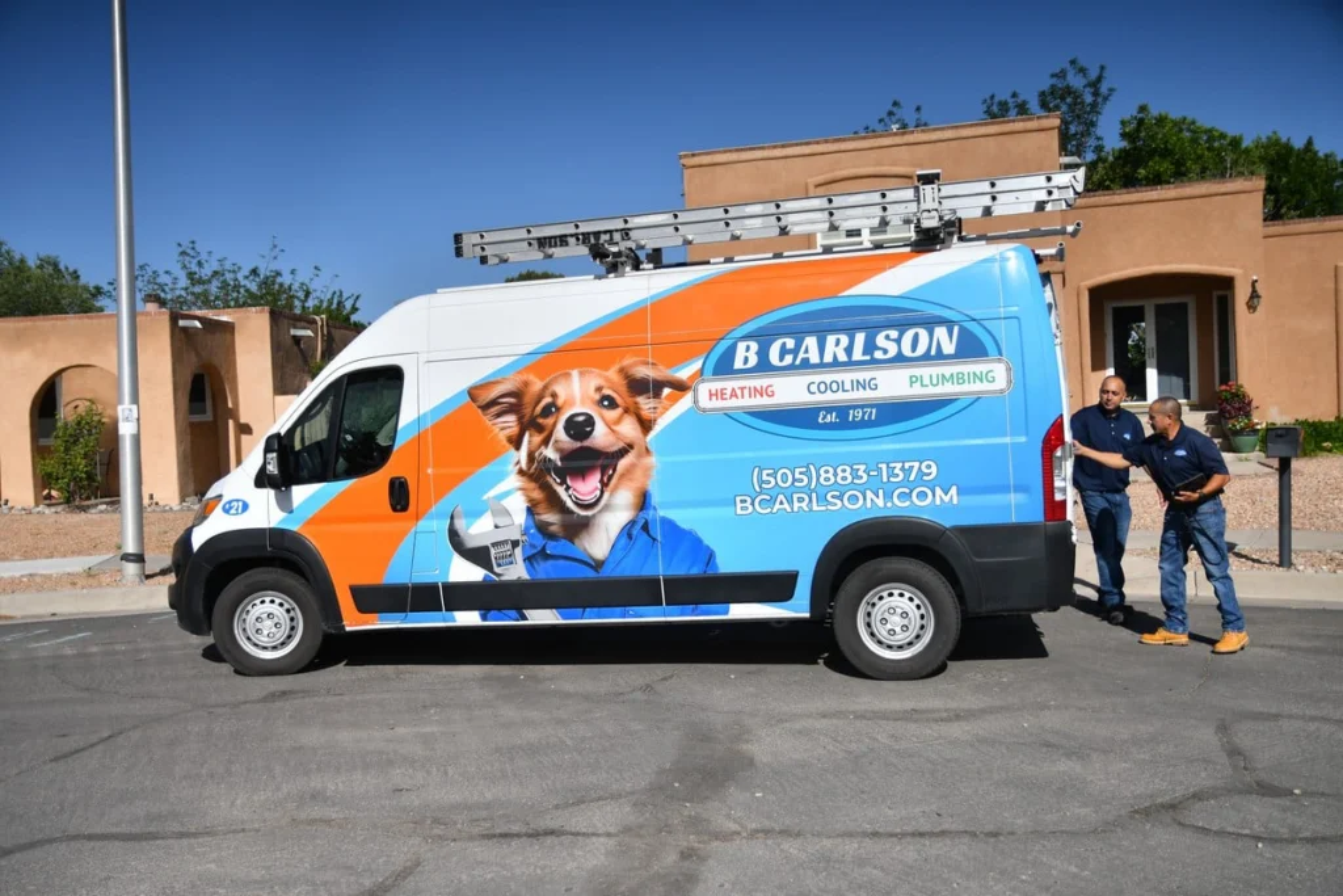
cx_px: 672
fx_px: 1231
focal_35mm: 33
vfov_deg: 40.0
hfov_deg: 57.2
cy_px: 448
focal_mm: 22
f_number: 2.8
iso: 100
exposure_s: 1/8000
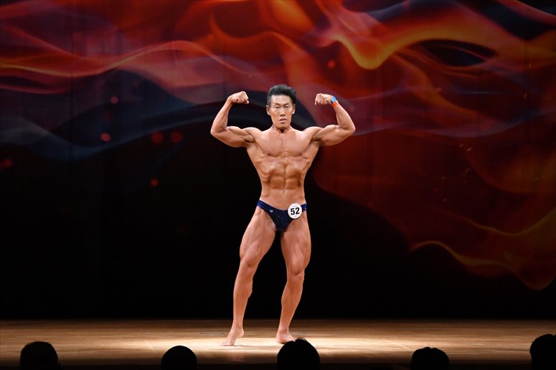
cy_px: 185
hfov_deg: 11.0
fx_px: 2887
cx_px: 278
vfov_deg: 7.3
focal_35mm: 187
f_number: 5.6
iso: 4000
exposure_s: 1/400
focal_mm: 125
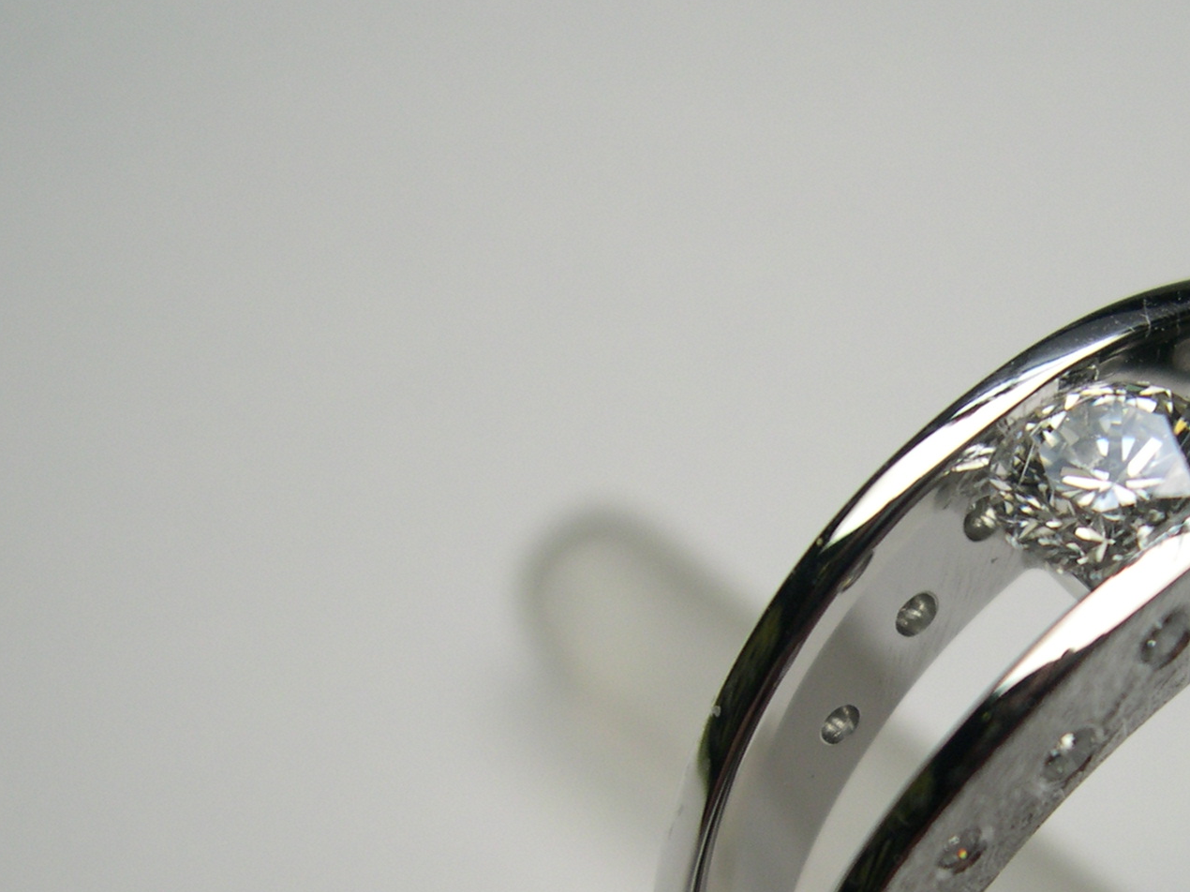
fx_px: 2337
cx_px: 966
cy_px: 719
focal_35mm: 68
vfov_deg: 21.3
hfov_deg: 27.9
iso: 100
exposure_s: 1/140
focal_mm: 8
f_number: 2.8
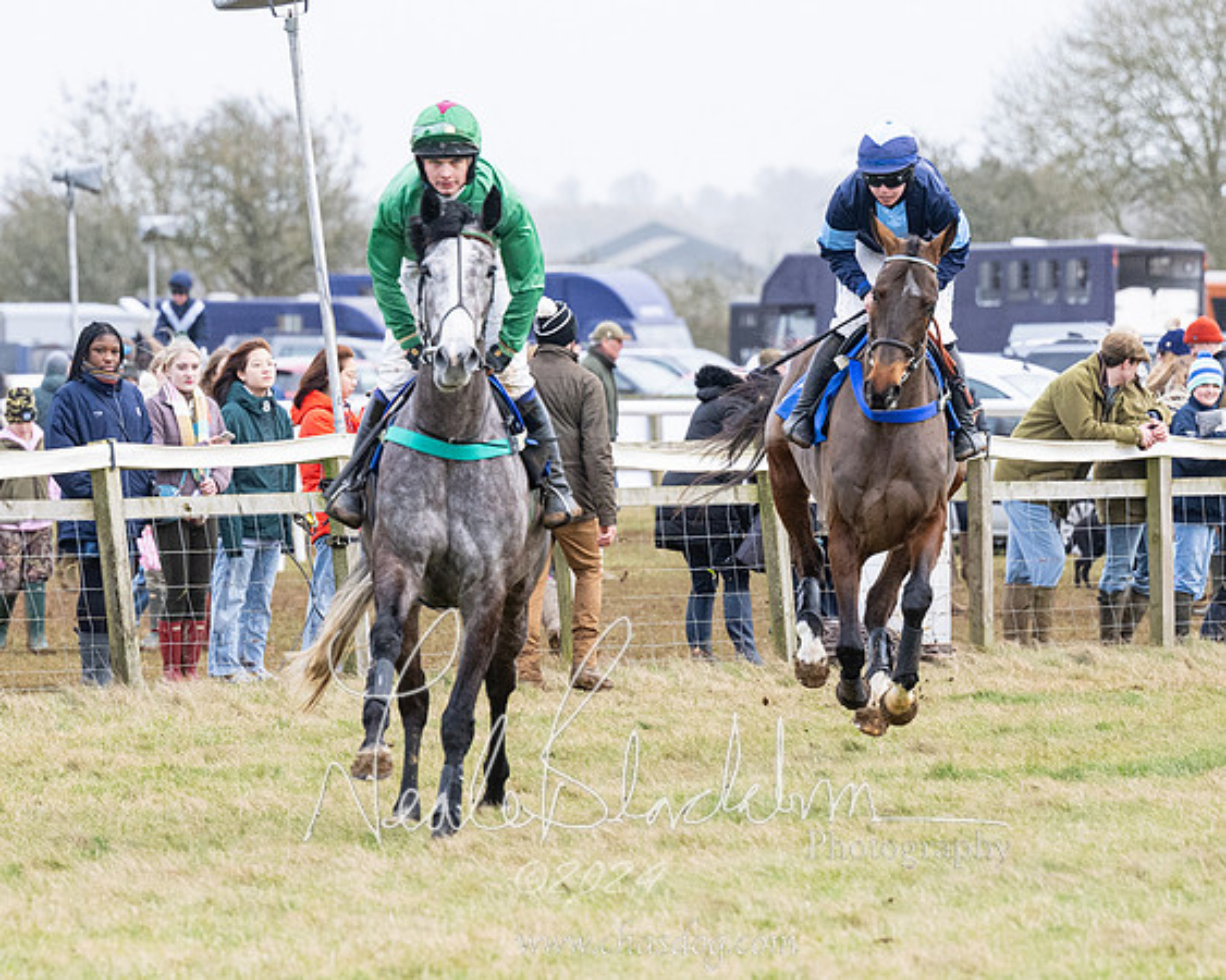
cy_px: 590
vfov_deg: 4.3
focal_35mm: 357
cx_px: 452
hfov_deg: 5.4
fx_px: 12946
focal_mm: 155
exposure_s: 1/1250
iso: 800
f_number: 4
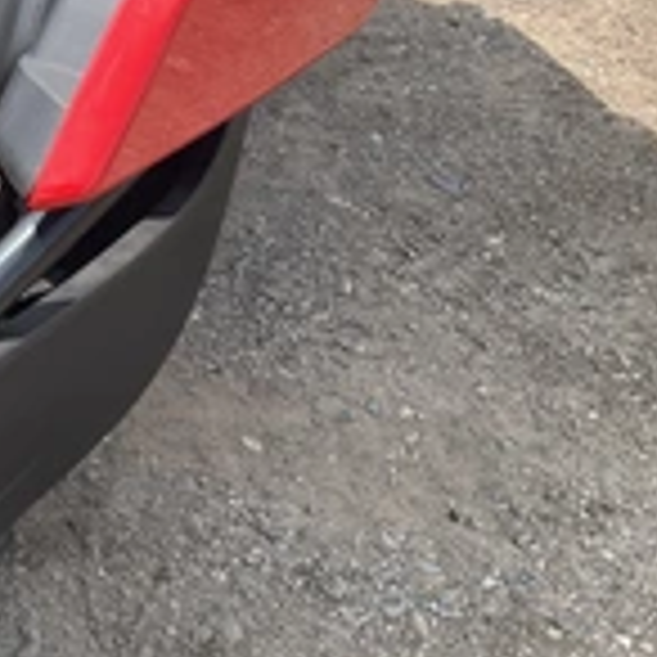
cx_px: -198
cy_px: 50
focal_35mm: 70
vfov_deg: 23.9
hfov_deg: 22.1
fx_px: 1503
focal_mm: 3
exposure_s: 1/770
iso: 25
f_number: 1.8
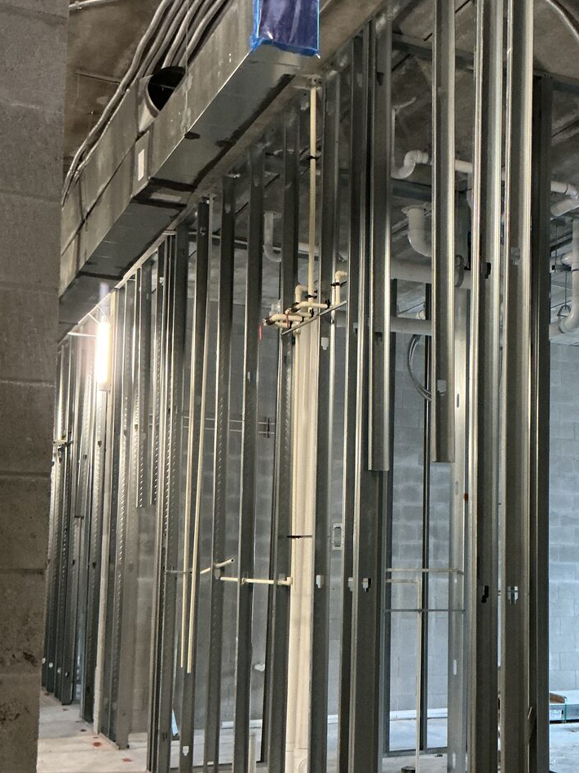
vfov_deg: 38.8
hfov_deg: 29.3
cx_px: 413
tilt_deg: +5.3
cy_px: 464
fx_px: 1093
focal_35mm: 49
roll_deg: +0.0
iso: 400
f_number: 1.8
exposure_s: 1/30
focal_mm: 3
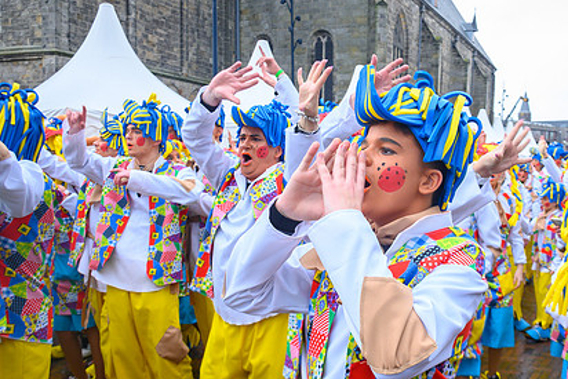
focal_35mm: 38
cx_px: 389
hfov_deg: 49.6
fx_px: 600
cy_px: 229
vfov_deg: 34.9
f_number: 5
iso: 400
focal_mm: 18
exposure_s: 1/125
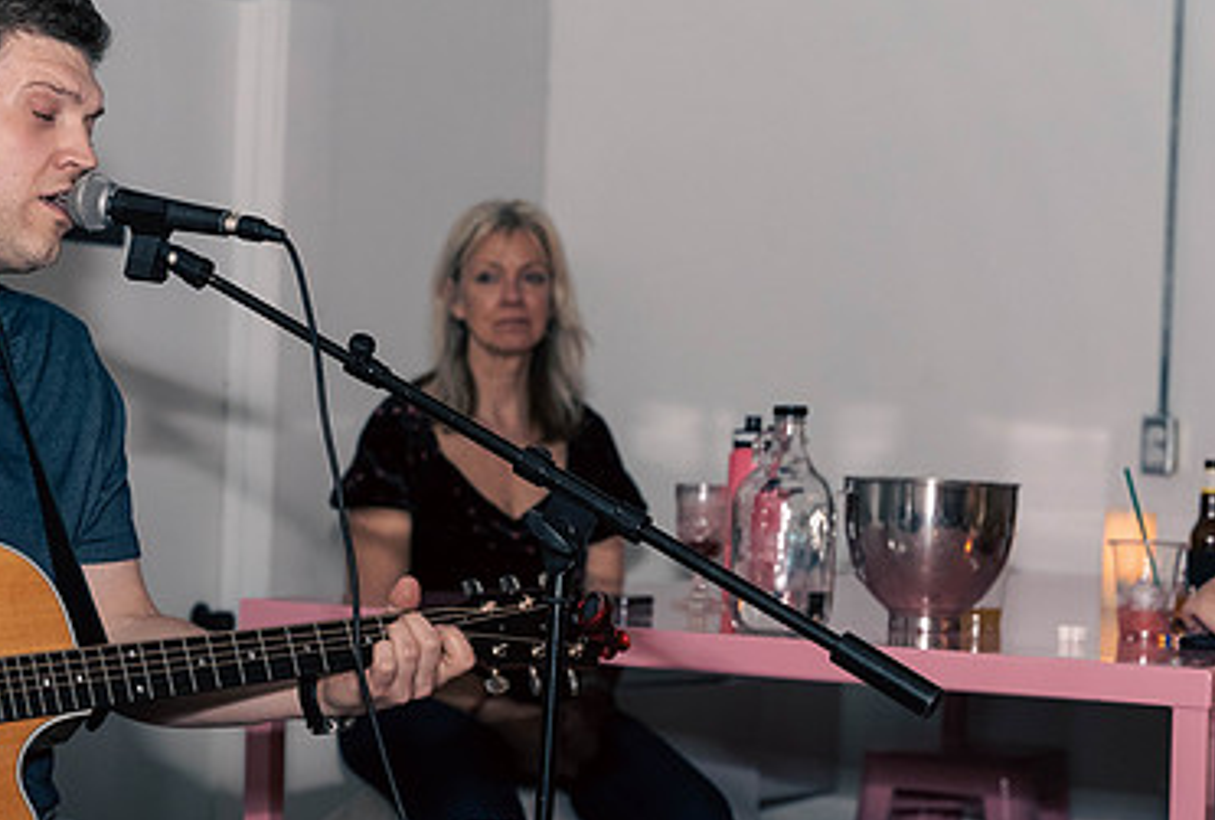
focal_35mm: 91
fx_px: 3082
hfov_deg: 22.1
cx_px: 305
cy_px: 493
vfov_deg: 15.1
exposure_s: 1/160
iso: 4000
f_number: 3.5
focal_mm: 55
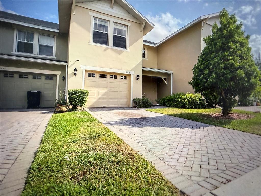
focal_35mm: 24
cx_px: 130
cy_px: 98
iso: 250
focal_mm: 2.22
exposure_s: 1/60
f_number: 2.2
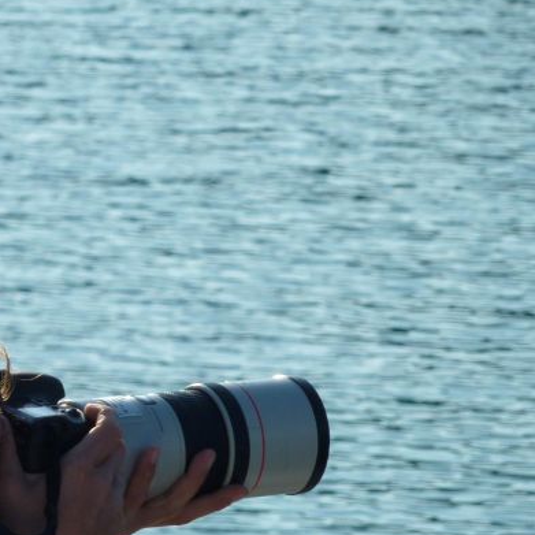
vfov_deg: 4.0
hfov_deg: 4.0
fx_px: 7659
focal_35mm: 438
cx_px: -1
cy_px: 348
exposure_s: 1/500
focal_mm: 39.7
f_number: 5
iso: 80
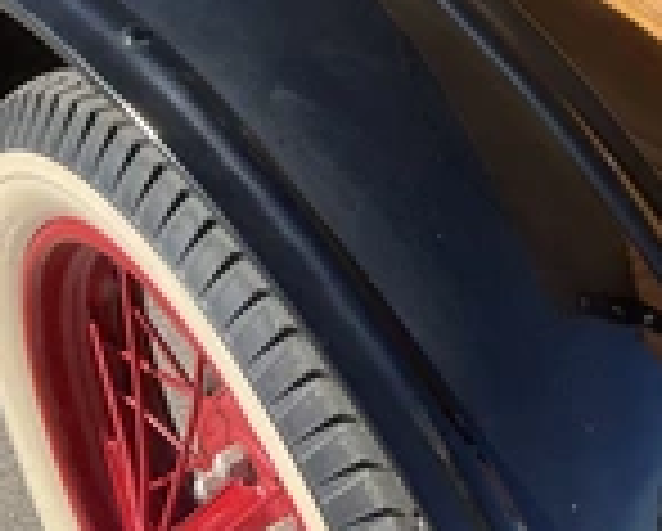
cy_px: 9
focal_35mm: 77
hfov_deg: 22.2
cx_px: 860
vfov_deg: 19.4
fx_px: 1511
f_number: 1.8
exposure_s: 1/1098
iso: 25
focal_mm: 3
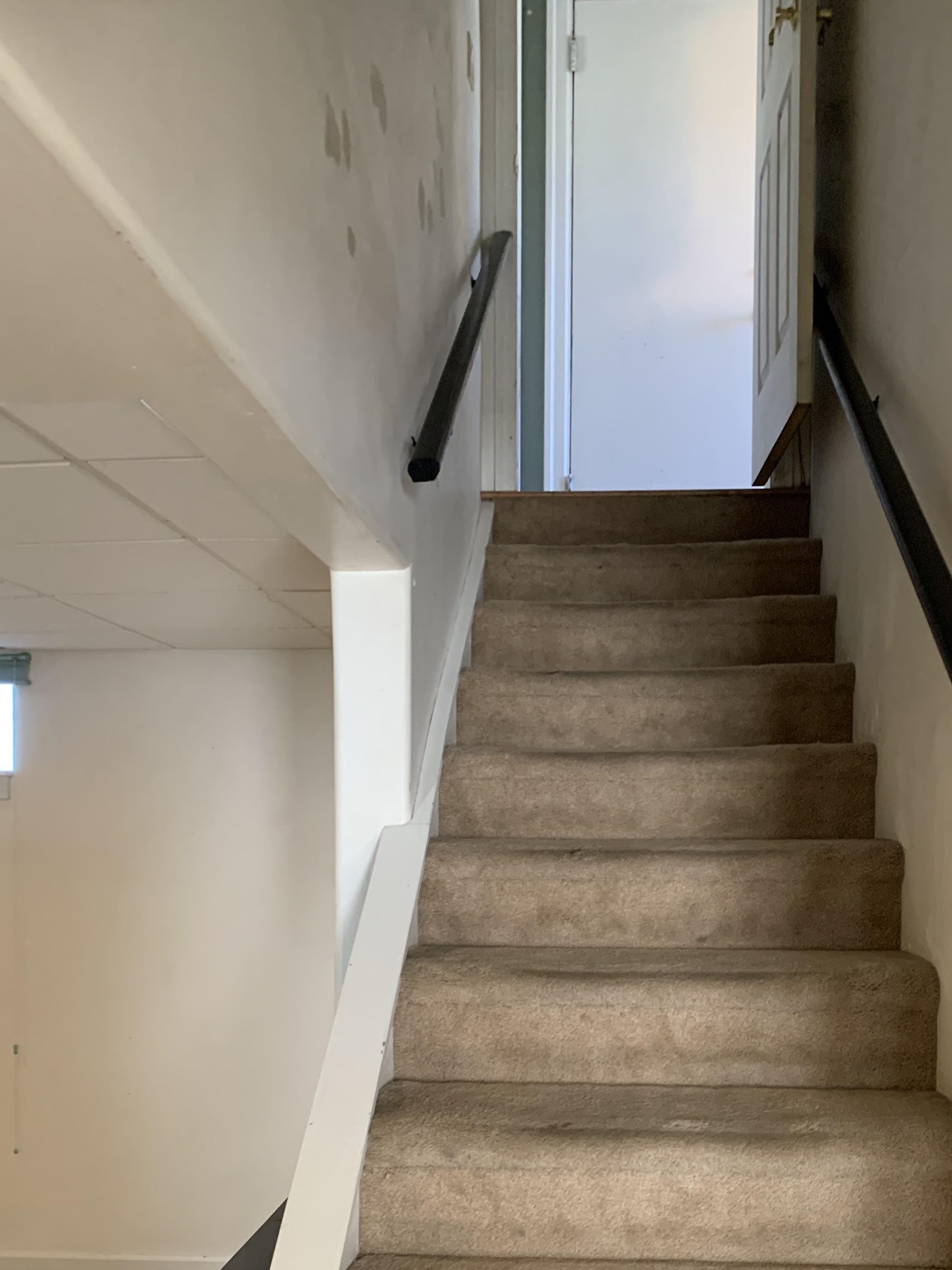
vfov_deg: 51.6
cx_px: 549
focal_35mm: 35
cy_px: 852
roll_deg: +0.2
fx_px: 1283
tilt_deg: -0.7
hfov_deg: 40.6
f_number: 1.8
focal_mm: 4.25
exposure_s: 1/60
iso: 400
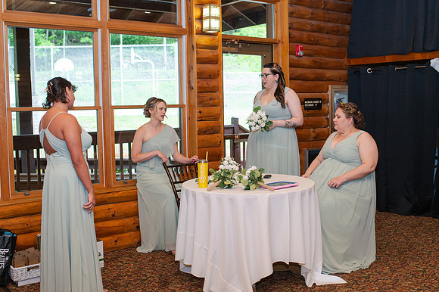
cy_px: 137
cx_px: 236
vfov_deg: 32.3
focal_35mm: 41
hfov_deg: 47.0
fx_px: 505
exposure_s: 1/200
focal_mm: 35
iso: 720
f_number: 3.5
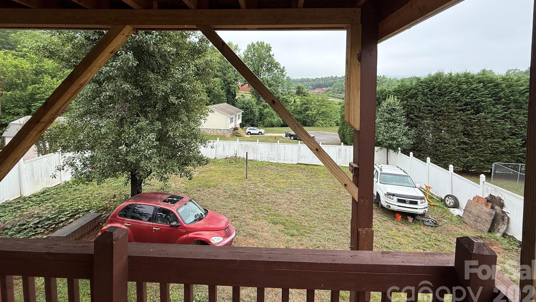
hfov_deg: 99.4
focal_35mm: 16
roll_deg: -0.7
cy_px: 103
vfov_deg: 65.5
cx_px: 271
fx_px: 227
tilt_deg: -2.4
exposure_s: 1/490
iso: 50
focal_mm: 2.22
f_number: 2.2
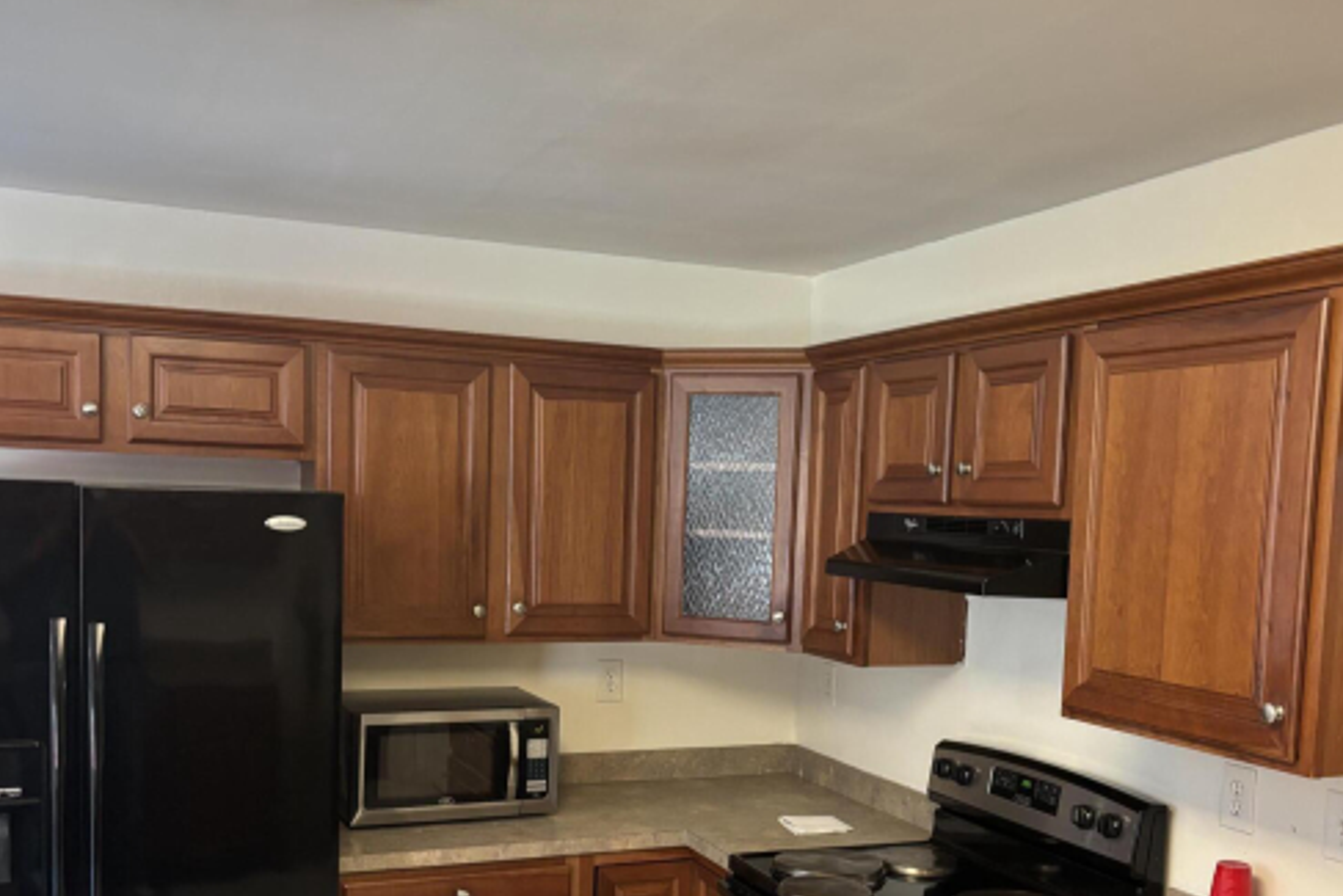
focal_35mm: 37
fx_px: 1381
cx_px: 673
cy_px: 611
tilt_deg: -5.9
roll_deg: -2.5
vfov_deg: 35.5
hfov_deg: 51.9
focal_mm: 5.96
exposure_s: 1/60
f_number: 1.6
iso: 250
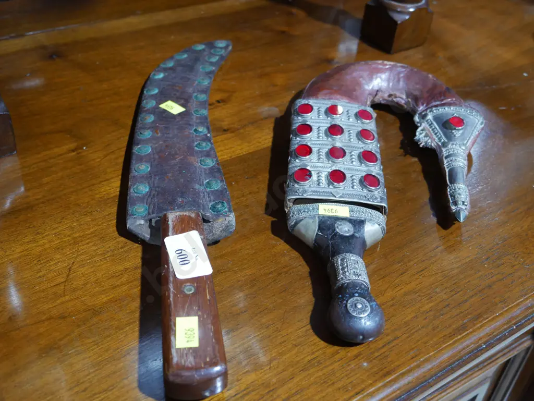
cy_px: 200
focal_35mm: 42
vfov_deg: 34.4
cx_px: 267
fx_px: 648
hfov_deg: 44.8
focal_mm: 21
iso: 1600
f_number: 5
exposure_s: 1/60
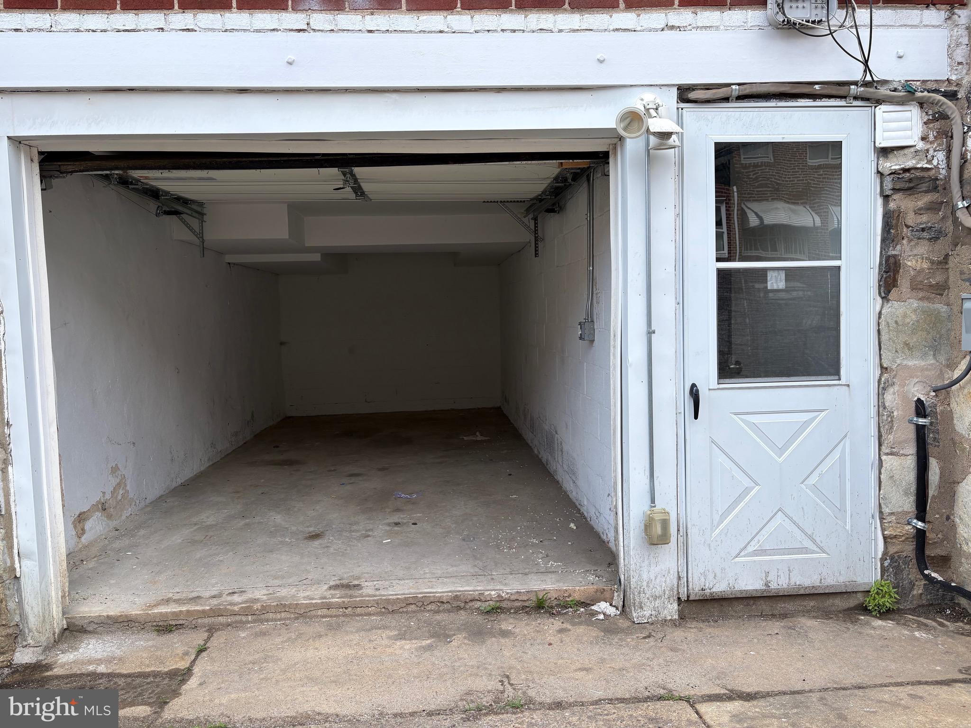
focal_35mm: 26
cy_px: 364
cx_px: 486
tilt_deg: -3.7
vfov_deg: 53.1
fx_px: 729
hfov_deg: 67.3
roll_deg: +2.6
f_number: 1.6
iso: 50
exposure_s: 1/747
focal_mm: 5.96
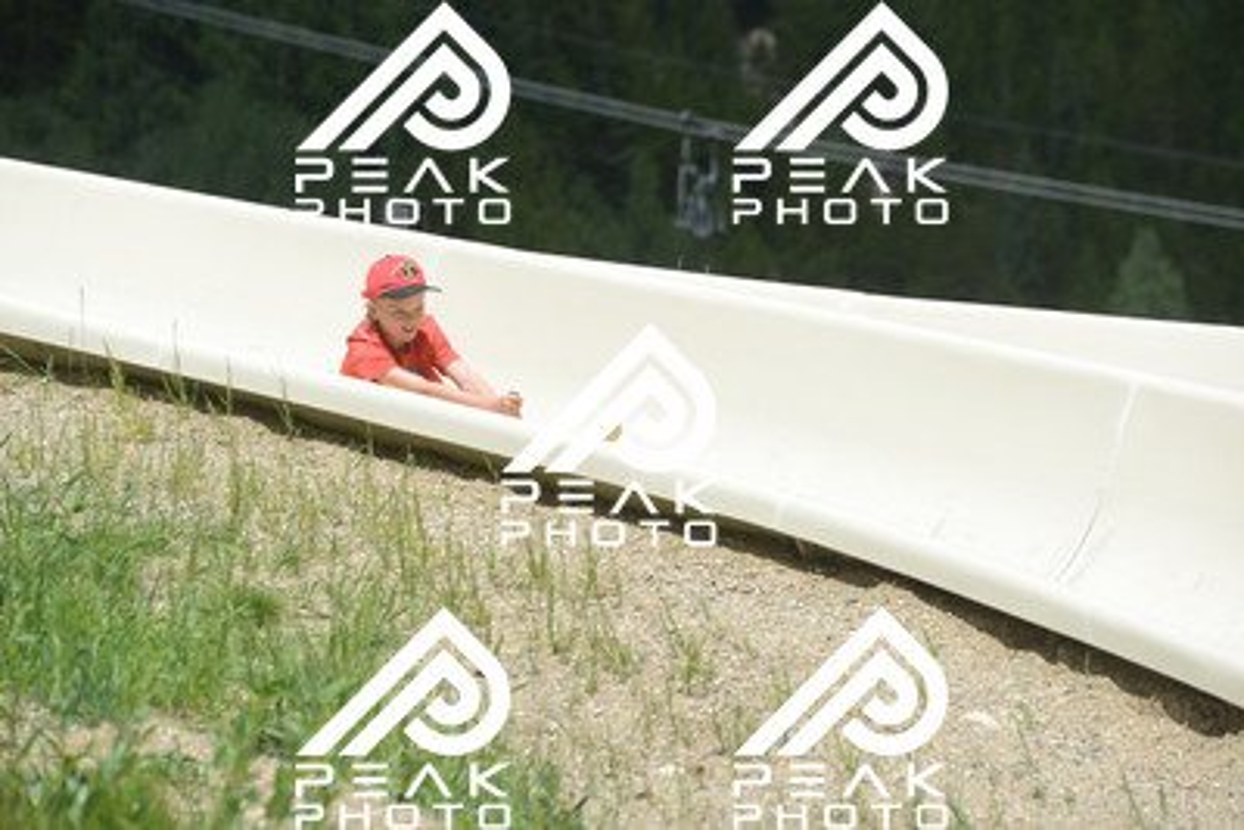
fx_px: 6740
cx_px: 622
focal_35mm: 195
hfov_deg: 10.5
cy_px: 415
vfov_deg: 7.0
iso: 180
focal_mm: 195
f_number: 6.3
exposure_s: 1/640
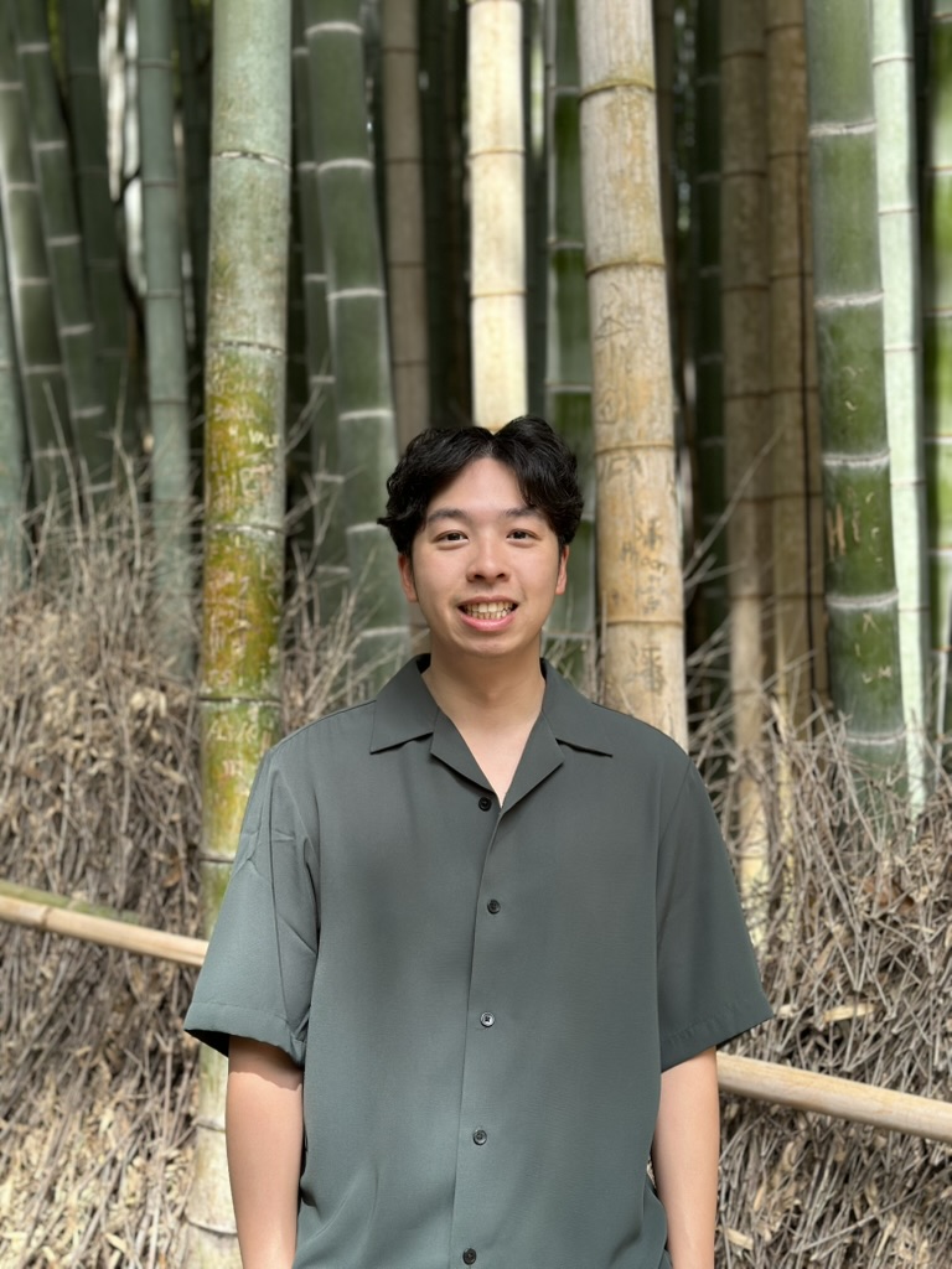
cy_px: 634
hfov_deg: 30.3
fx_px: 1760
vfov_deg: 39.7
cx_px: 476
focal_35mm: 48
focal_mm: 6.86
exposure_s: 1/463
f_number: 1.78
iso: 80
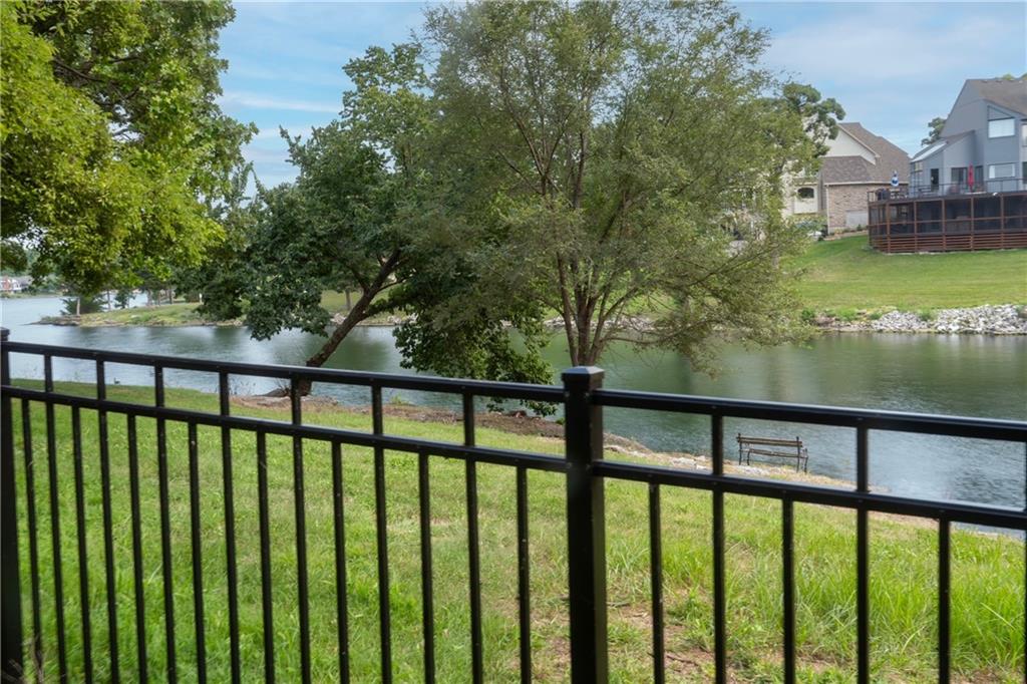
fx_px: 998
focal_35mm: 35
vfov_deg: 37.8
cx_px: 514
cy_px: 342
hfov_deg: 54.4
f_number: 16
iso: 50
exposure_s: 1.6
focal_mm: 35
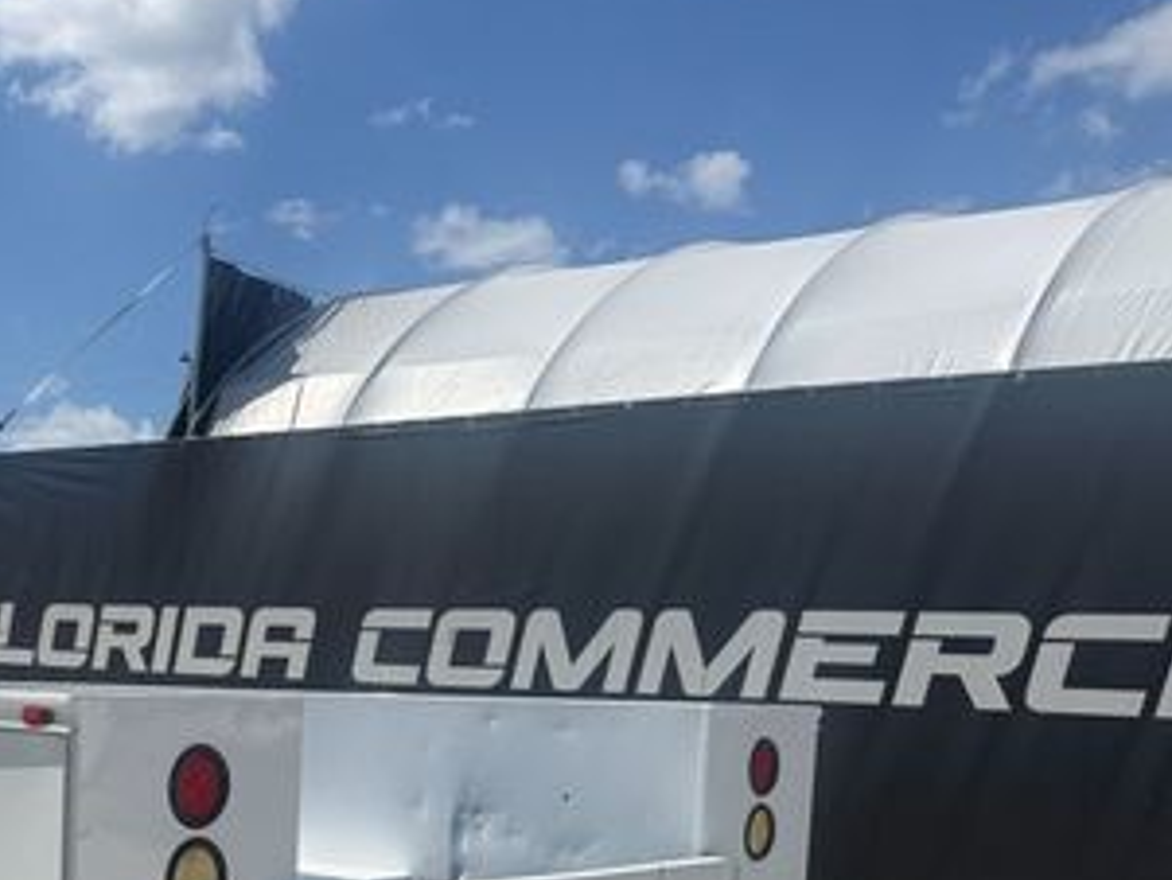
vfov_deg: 27.0
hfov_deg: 35.8
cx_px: 179
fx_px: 1727
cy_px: 876
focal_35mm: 51
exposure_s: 1/7353
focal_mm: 6.76
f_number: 1.78
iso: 80
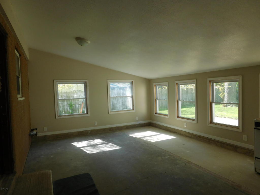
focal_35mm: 23
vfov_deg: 58.9
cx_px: 130
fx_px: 173
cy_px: 98
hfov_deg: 73.9
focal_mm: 4
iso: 125
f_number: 3
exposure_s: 1/200
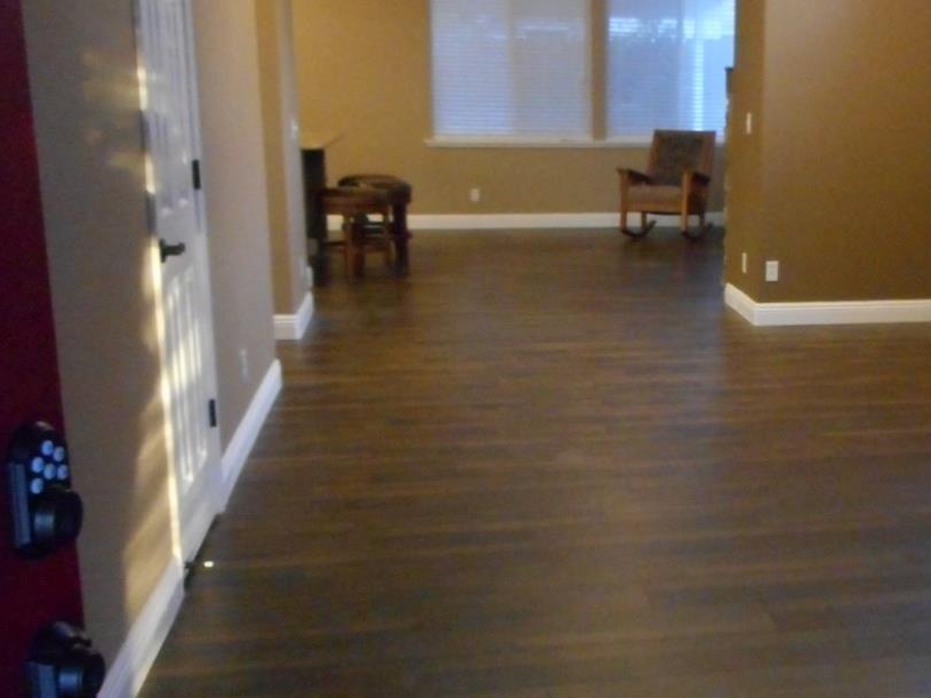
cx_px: 712
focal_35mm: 46
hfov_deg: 40.0
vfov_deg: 31.5
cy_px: 350
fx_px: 1237
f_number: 3.7
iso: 800
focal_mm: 4.5
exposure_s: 1/13
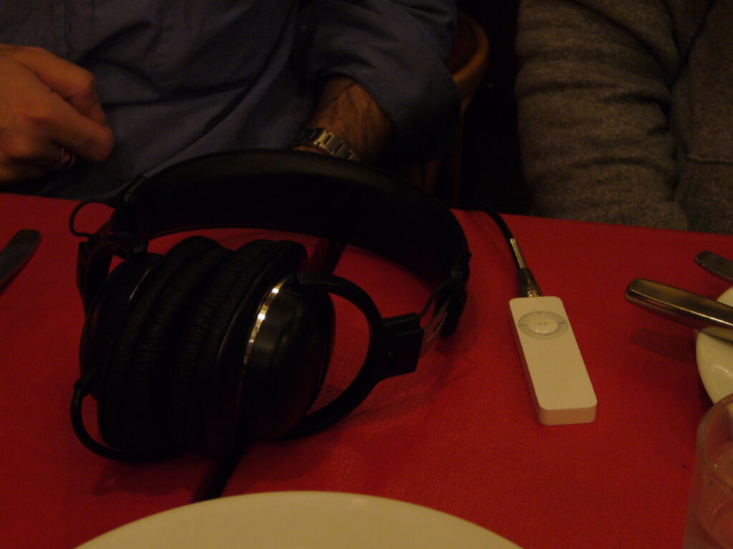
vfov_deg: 23.3
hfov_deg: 30.7
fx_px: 1334
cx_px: 366
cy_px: 274
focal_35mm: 63
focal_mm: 10.4
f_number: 3.8
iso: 200
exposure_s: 1/8
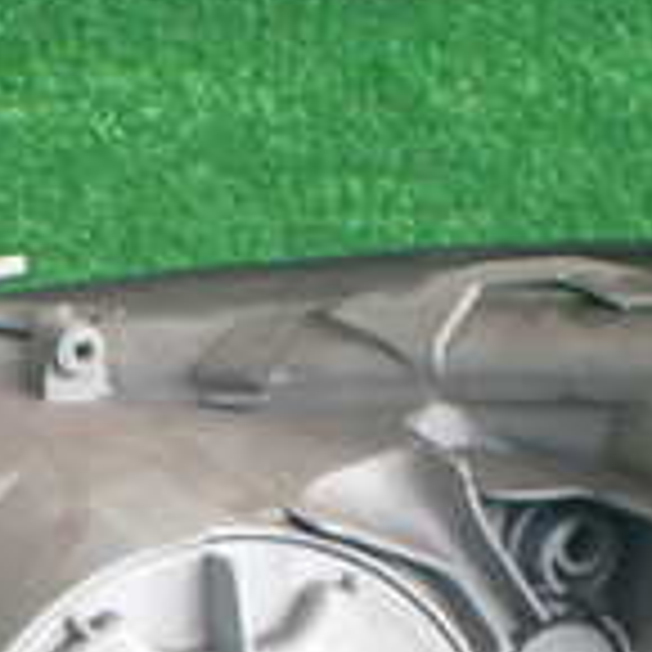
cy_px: 872
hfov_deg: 15.3
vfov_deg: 15.0
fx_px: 2344
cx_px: -108
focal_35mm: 110
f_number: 2.3
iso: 250
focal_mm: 5.4
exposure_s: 1/125
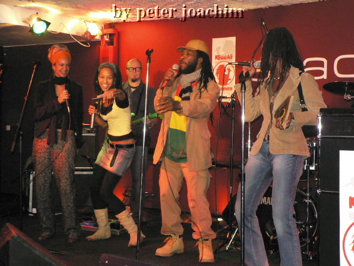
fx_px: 522
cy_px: 133
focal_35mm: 51
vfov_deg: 28.6
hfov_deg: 37.5
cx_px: 177
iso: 400
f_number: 2.8
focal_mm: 8.8
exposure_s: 1/60
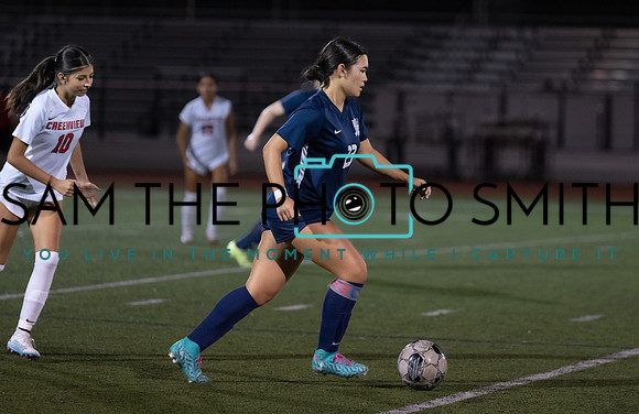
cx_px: 394
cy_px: 151
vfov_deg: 5.8
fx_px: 4059
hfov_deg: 9.0
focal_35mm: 231
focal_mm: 170
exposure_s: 1/1000
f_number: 2.8
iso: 5000
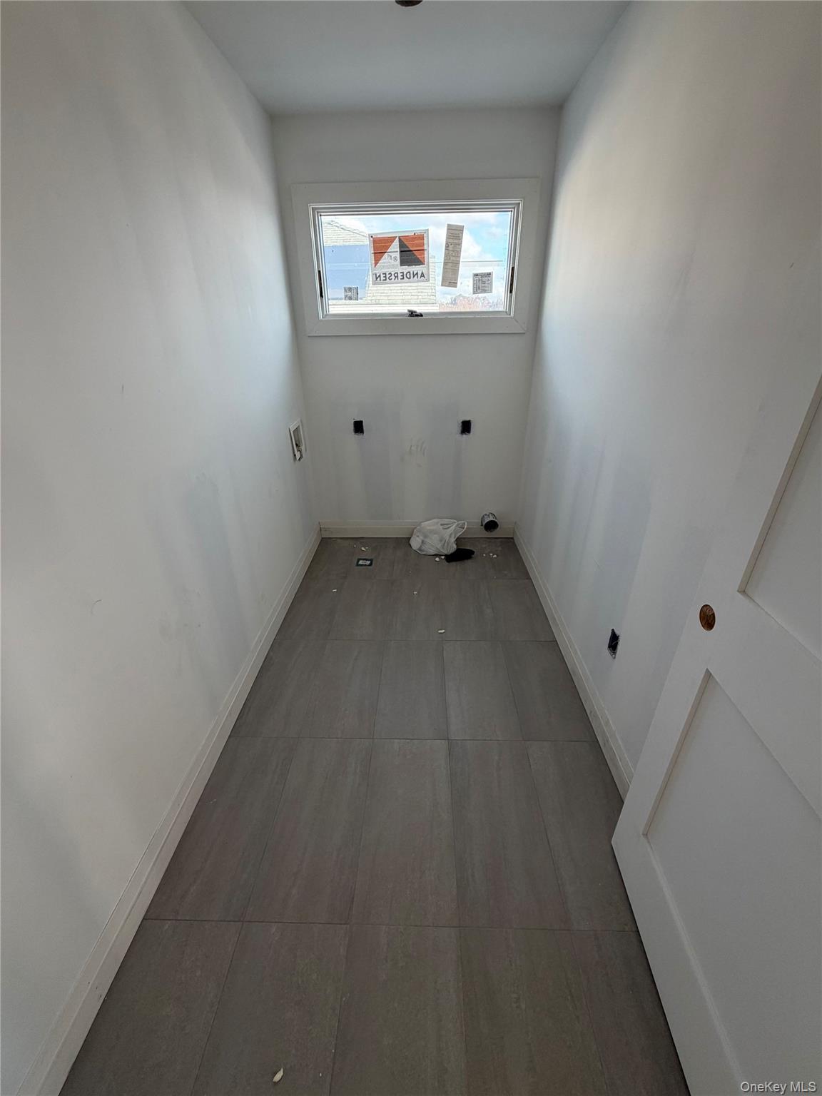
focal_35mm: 14
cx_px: 411
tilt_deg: -27.6
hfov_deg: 85.7
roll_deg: +0.9
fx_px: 443
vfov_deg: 102.1
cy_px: 548
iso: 125
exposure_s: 1/121
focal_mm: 2.22
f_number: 2.2
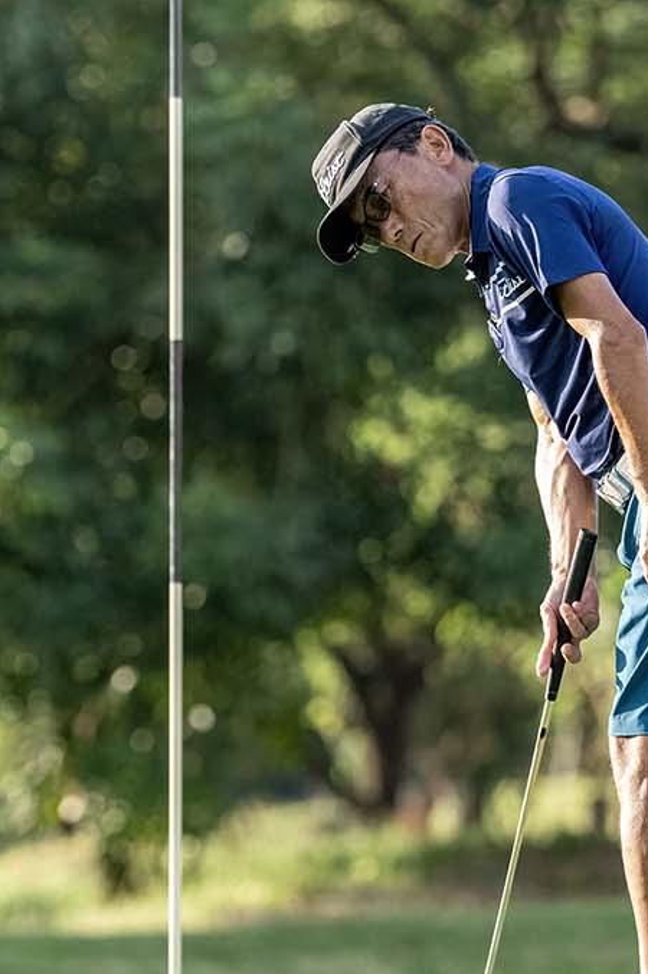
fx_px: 10081
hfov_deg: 3.7
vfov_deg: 5.5
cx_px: 275
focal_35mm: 373
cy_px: 252
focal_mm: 175
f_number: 3.5
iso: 3600
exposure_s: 1/5000
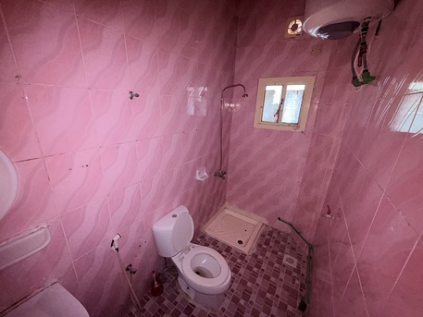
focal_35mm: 14
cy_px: 158
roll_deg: -1.3
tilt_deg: -16.9
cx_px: 212
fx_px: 171
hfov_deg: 102.0
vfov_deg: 85.7
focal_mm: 2.22
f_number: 2.2
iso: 160
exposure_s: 1/32
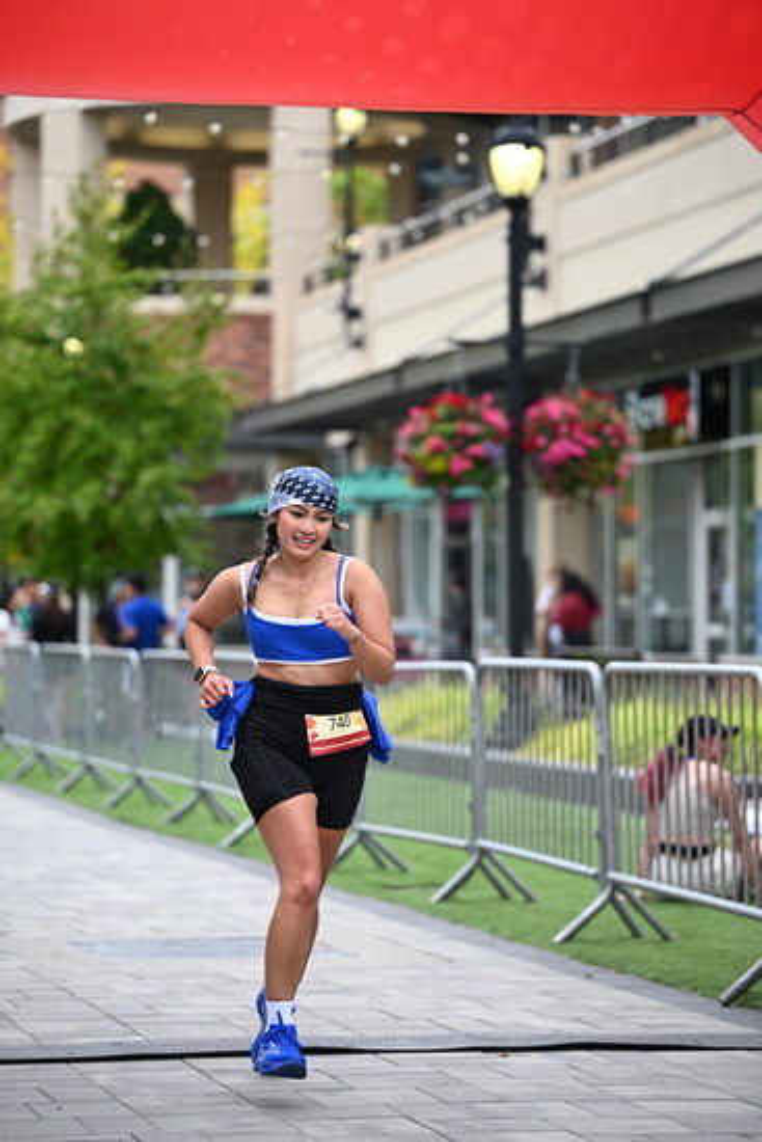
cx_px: 381
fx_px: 3649
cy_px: 571
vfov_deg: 17.8
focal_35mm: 115
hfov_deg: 11.9
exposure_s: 1/2000
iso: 640
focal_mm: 115
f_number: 2.8
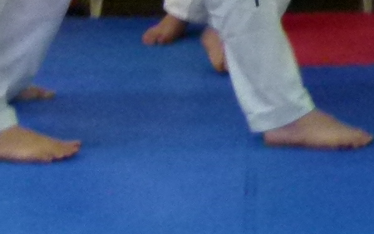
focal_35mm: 205
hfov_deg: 9.1
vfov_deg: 6.2
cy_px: -236
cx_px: 942
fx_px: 2089
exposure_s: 1/30
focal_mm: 6.1
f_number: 3
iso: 400
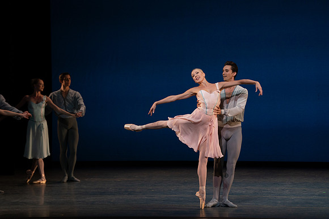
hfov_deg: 10.3
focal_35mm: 200
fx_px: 1828
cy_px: 110
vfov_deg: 6.9
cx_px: 164
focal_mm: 200
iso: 3200
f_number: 8
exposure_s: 1/500
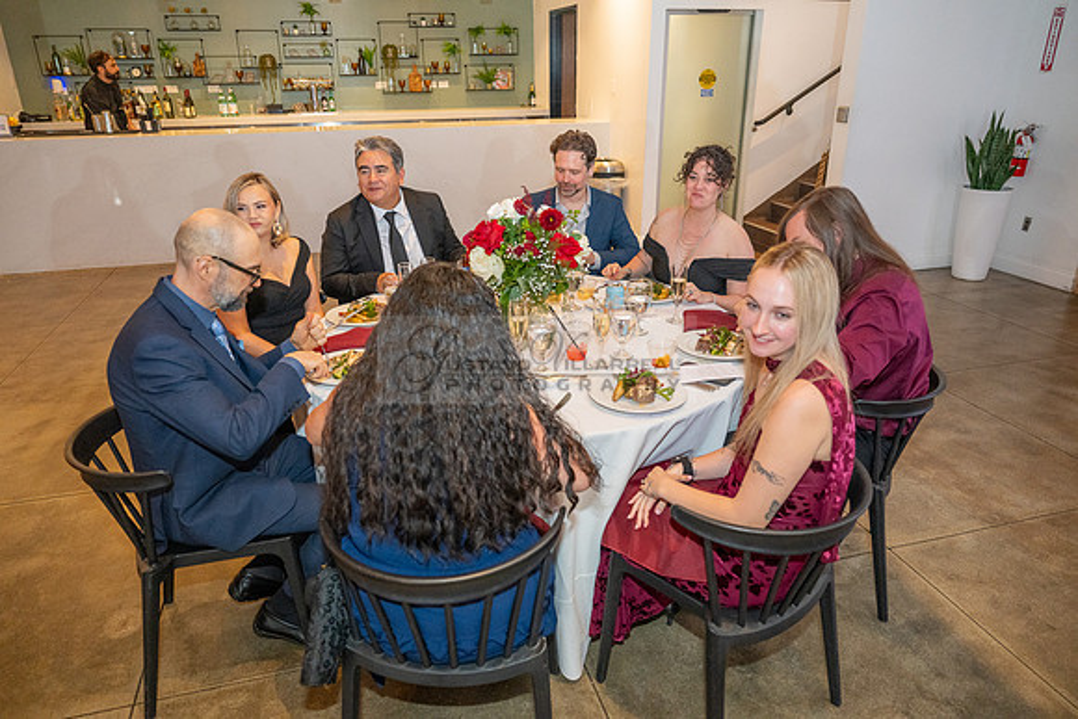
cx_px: 539
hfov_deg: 73.7
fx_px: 719
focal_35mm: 24
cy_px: 360
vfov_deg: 53.2
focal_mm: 24
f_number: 2.8
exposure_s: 1/200
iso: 2000
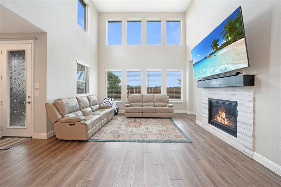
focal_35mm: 12
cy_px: 94
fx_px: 94
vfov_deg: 90.0
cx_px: 140
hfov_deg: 112.6
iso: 500
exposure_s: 1/15
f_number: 9
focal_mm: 12
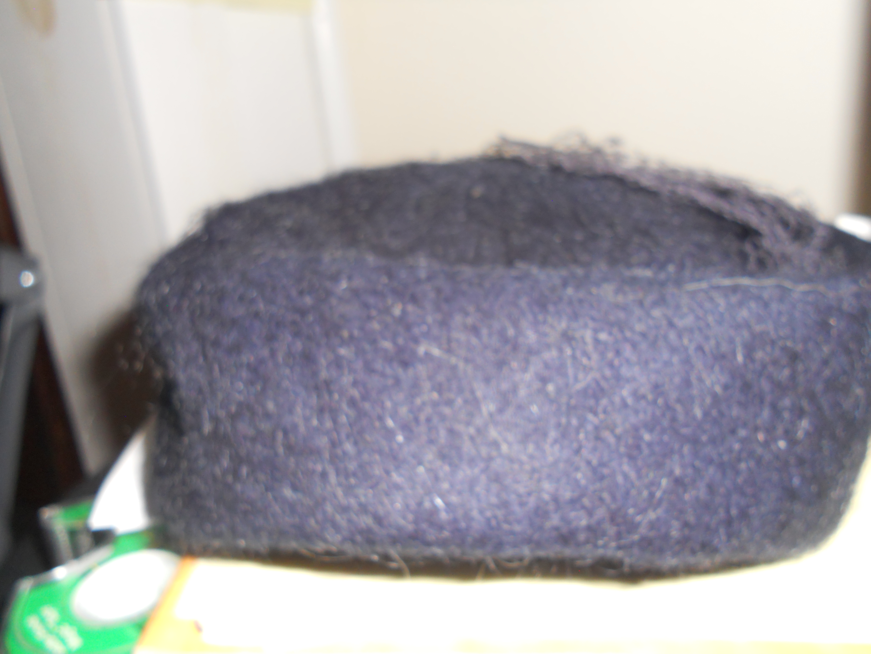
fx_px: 805
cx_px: 436
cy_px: 327
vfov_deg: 44.2
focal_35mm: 32
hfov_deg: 56.8
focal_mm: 5.8
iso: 200
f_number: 8.8
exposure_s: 1/25
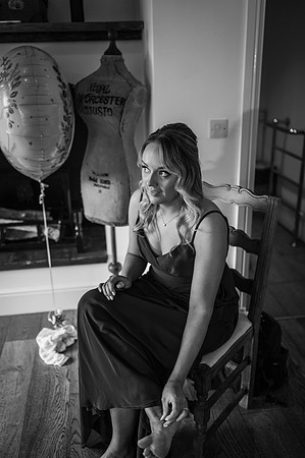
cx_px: 152
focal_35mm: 35
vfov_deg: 54.5
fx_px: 446
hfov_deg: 37.8
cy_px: 229
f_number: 2
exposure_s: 1/200
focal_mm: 35
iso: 280
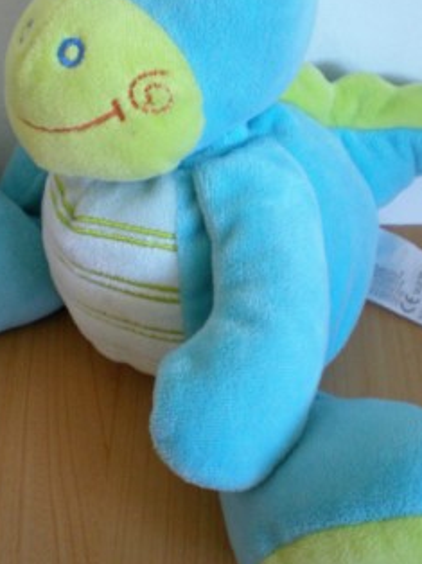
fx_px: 1025
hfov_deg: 23.2
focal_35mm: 63
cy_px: 212
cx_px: 183
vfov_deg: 30.6
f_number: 3.1
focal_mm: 6.3
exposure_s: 1/33.7
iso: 200
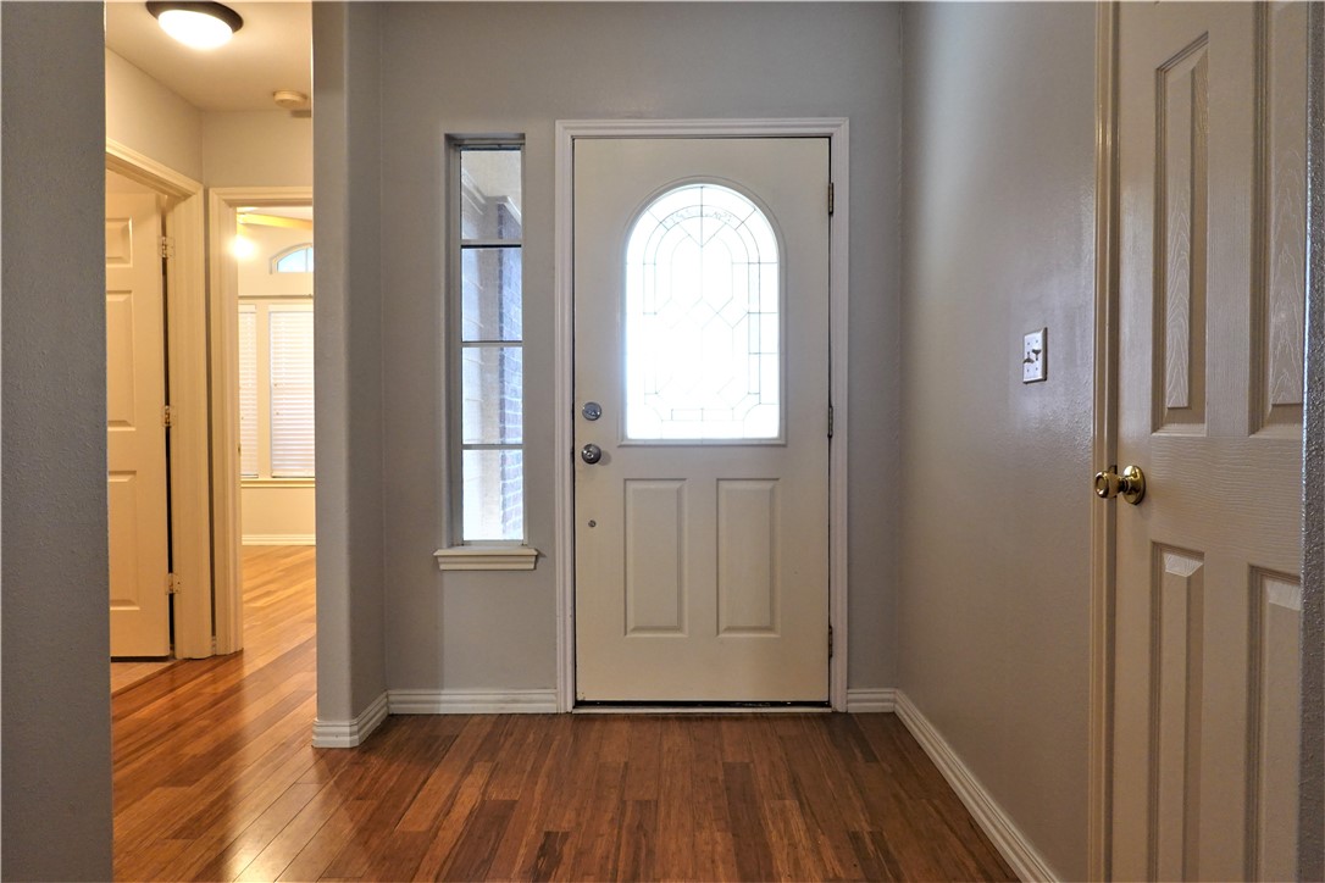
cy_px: 442
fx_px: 883
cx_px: 662
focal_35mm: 24
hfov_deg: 73.7
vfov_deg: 53.1
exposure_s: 1/30
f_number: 2.8
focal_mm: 9
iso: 500
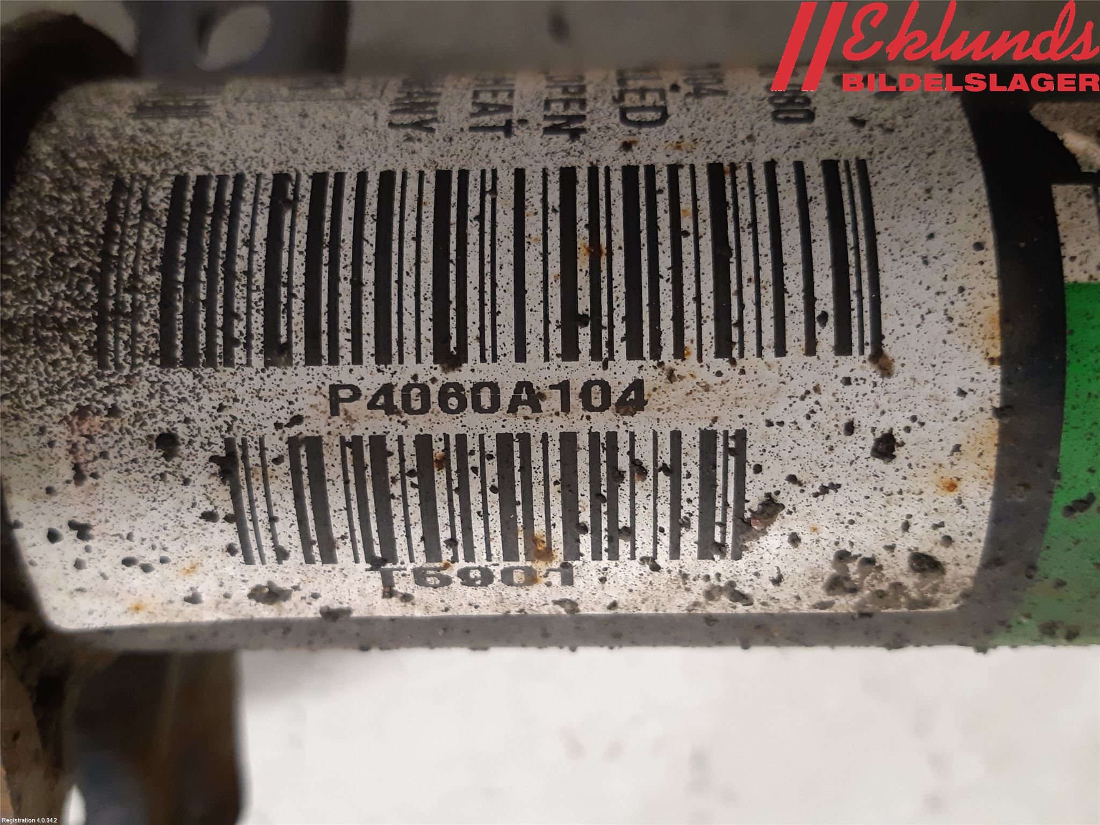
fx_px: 826
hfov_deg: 67.3
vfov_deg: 53.1
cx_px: 550
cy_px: 412
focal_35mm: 26
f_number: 1.7
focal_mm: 3.93
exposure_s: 1/33
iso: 200
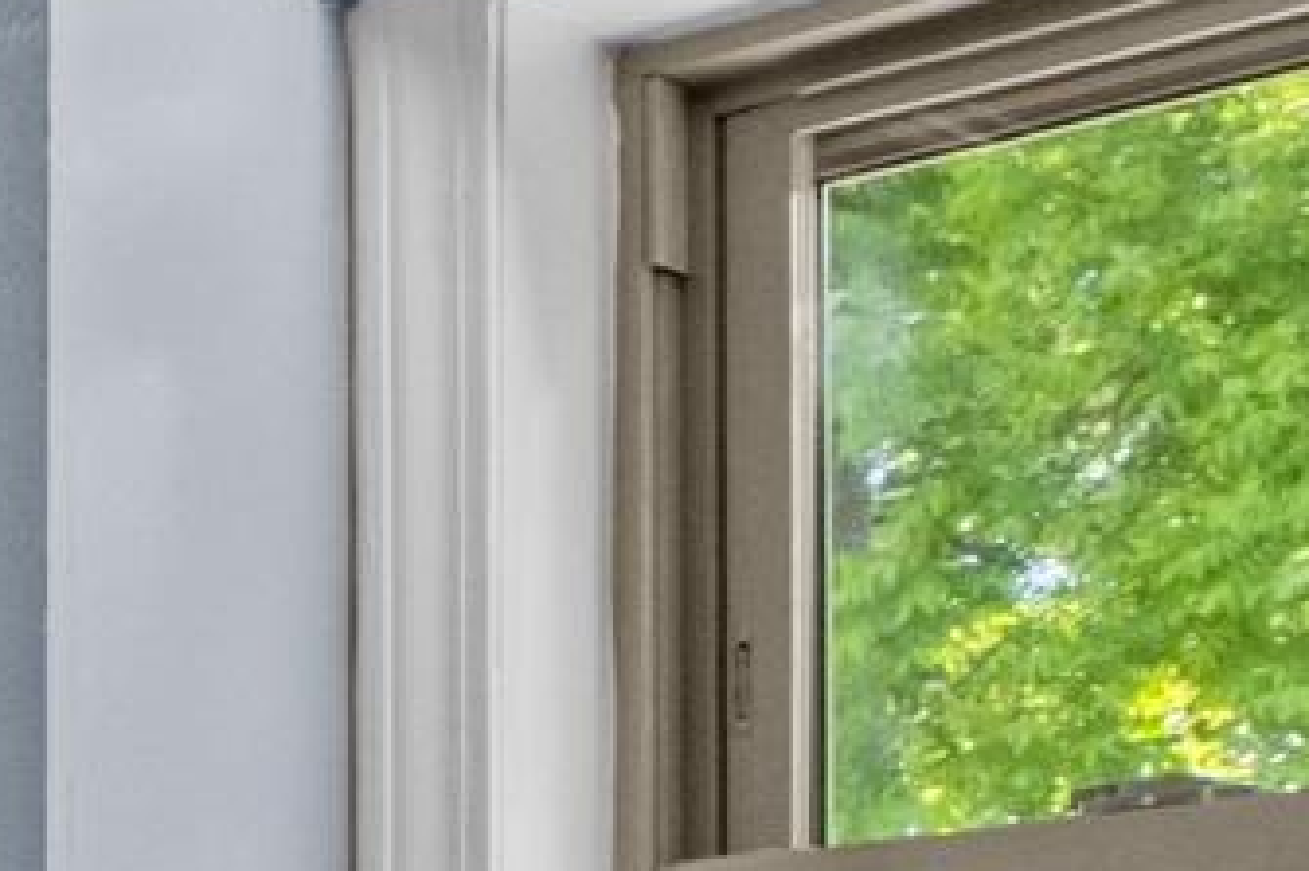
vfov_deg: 11.2
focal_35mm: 112
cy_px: 1705
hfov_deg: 12.6
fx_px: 4070
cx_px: -2110
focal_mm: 10
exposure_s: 1/1.67
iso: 400
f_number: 8
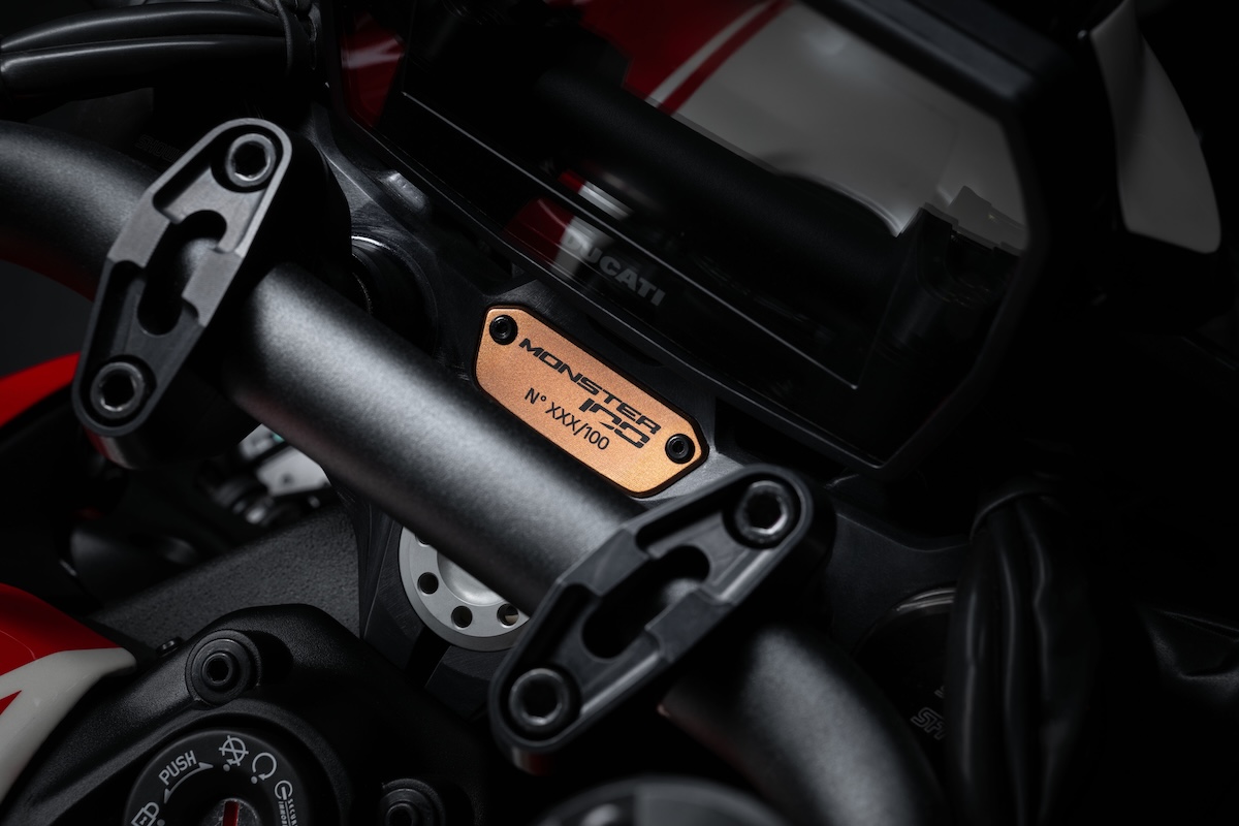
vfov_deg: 19.5
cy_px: 413
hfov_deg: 28.8
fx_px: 2409
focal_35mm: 70
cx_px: 620
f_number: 11
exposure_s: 1/160
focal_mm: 70
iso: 100
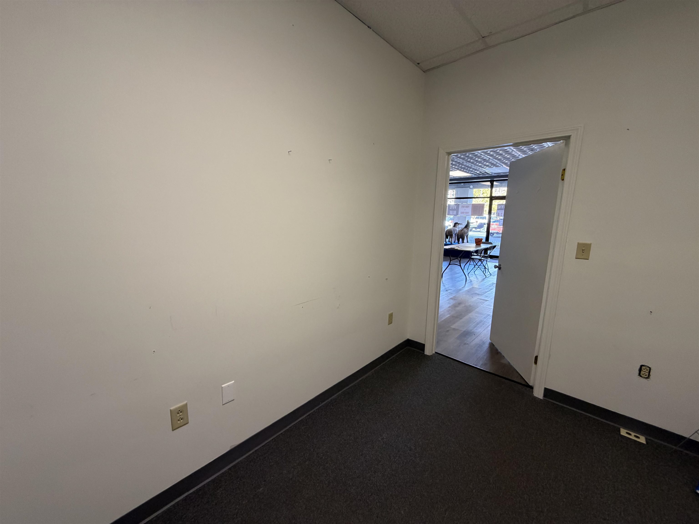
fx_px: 283
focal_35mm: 14
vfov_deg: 85.7
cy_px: 262
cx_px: 350
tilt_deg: -8.4
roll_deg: -0.2
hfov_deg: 102.1
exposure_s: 1/120
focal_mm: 2.22
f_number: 2.2
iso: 320
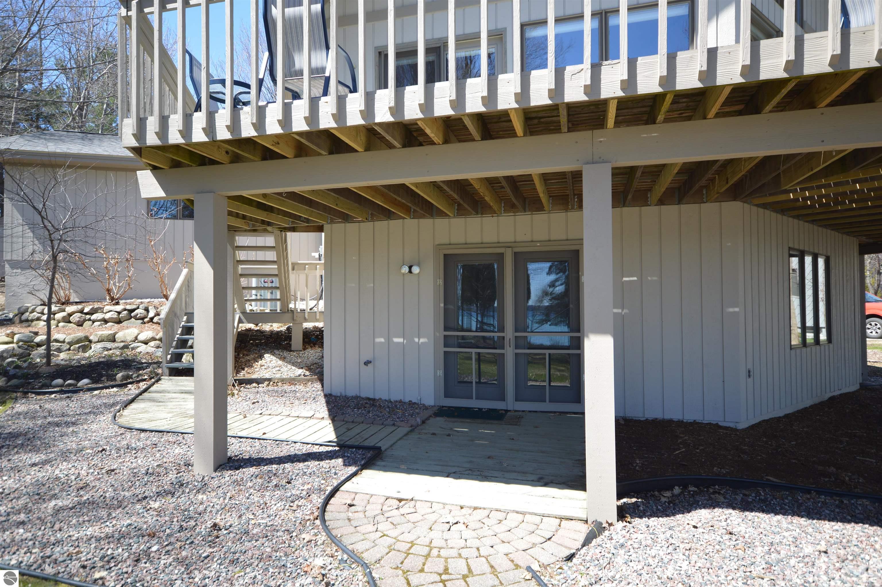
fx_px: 514
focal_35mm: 21
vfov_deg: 59.4
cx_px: 441
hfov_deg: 81.3
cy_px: 294
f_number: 5.6
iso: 100
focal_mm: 14
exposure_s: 1/125
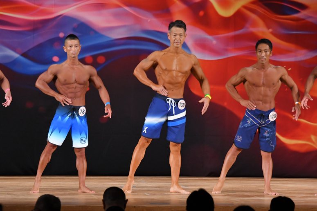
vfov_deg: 6.3
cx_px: 158
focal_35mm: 217
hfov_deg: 9.5
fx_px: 1910
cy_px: 106
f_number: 5.6
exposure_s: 1/400
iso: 3200
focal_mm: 145
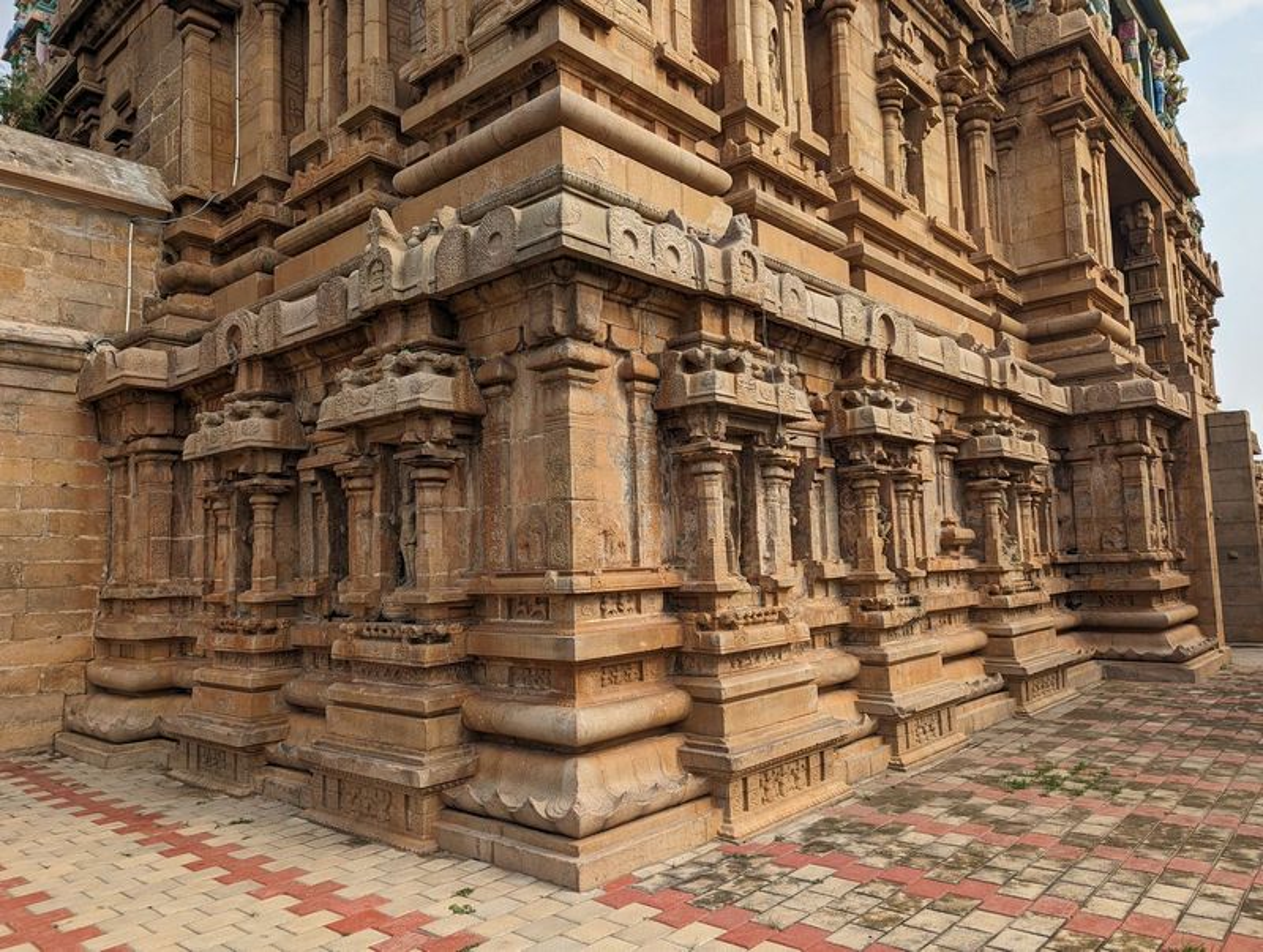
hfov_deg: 71.5
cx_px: 632
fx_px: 877
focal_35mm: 24
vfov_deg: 57.0
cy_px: 476
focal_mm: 6.81
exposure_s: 1/1508
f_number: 1.85
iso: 39
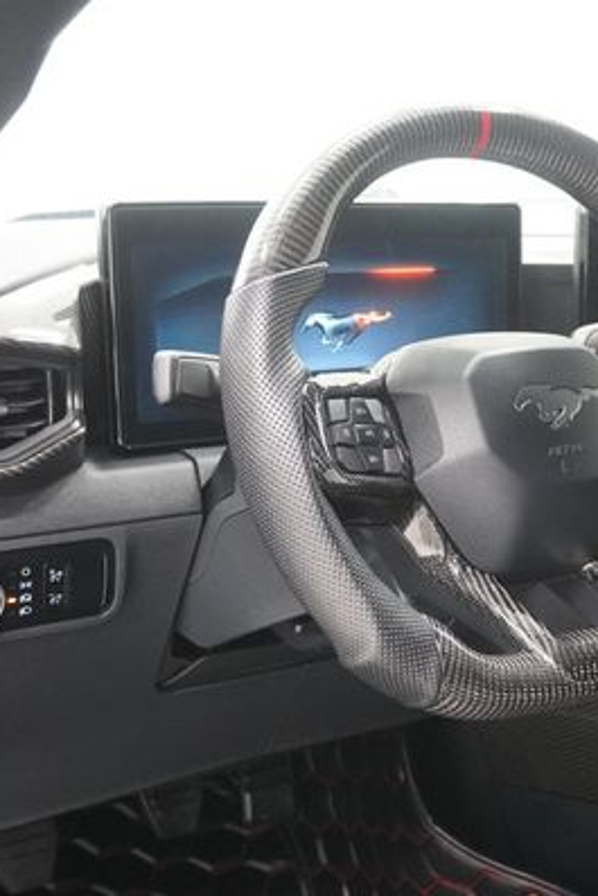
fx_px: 1444
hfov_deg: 23.0
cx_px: 492
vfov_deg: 34.5
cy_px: 475
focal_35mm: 58
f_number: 4.5
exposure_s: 1/160
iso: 6400
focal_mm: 24
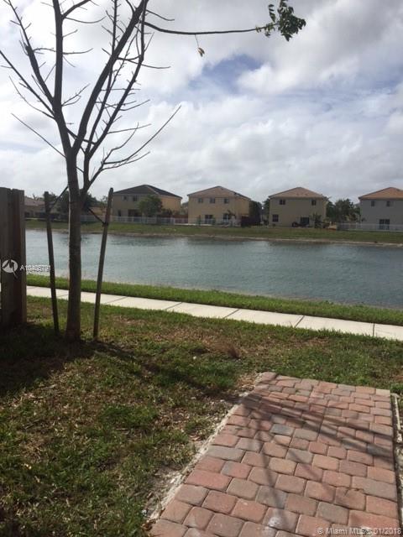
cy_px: 268
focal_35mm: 29
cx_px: 202
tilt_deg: -5.6
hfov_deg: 48.2
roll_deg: -0.7
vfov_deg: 61.7
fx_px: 450
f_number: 2.2
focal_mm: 4.15
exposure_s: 1/4405
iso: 32
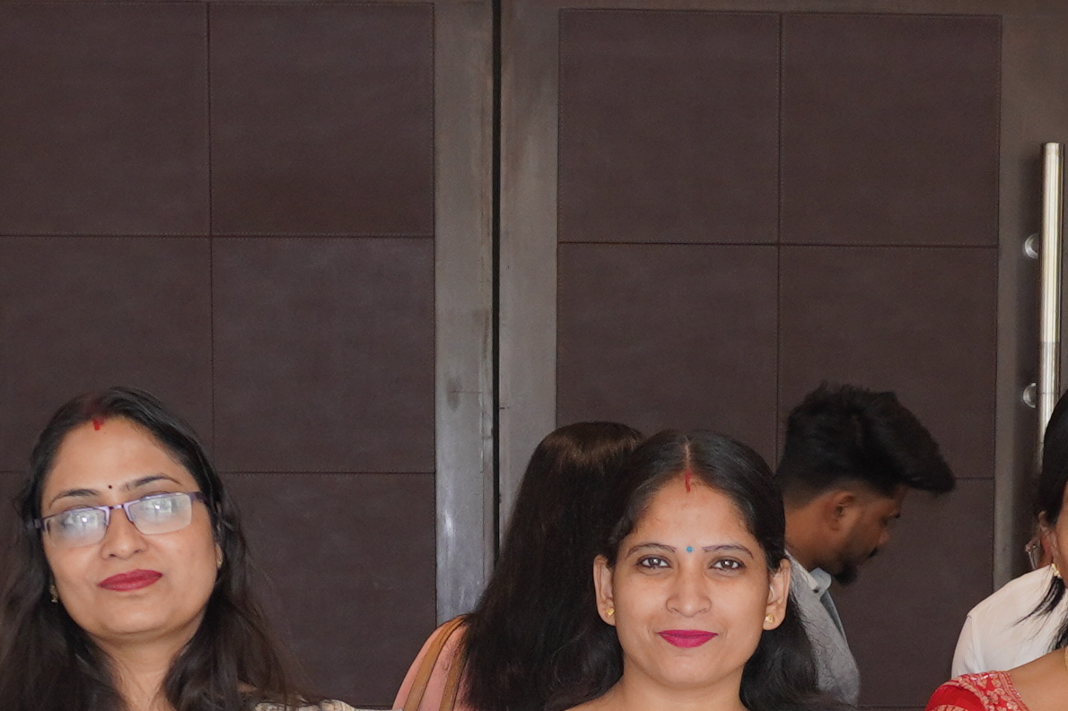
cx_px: 624
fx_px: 3589
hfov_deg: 16.9
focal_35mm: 121
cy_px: 983
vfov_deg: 11.0
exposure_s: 1/60
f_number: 3.5
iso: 125
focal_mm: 16
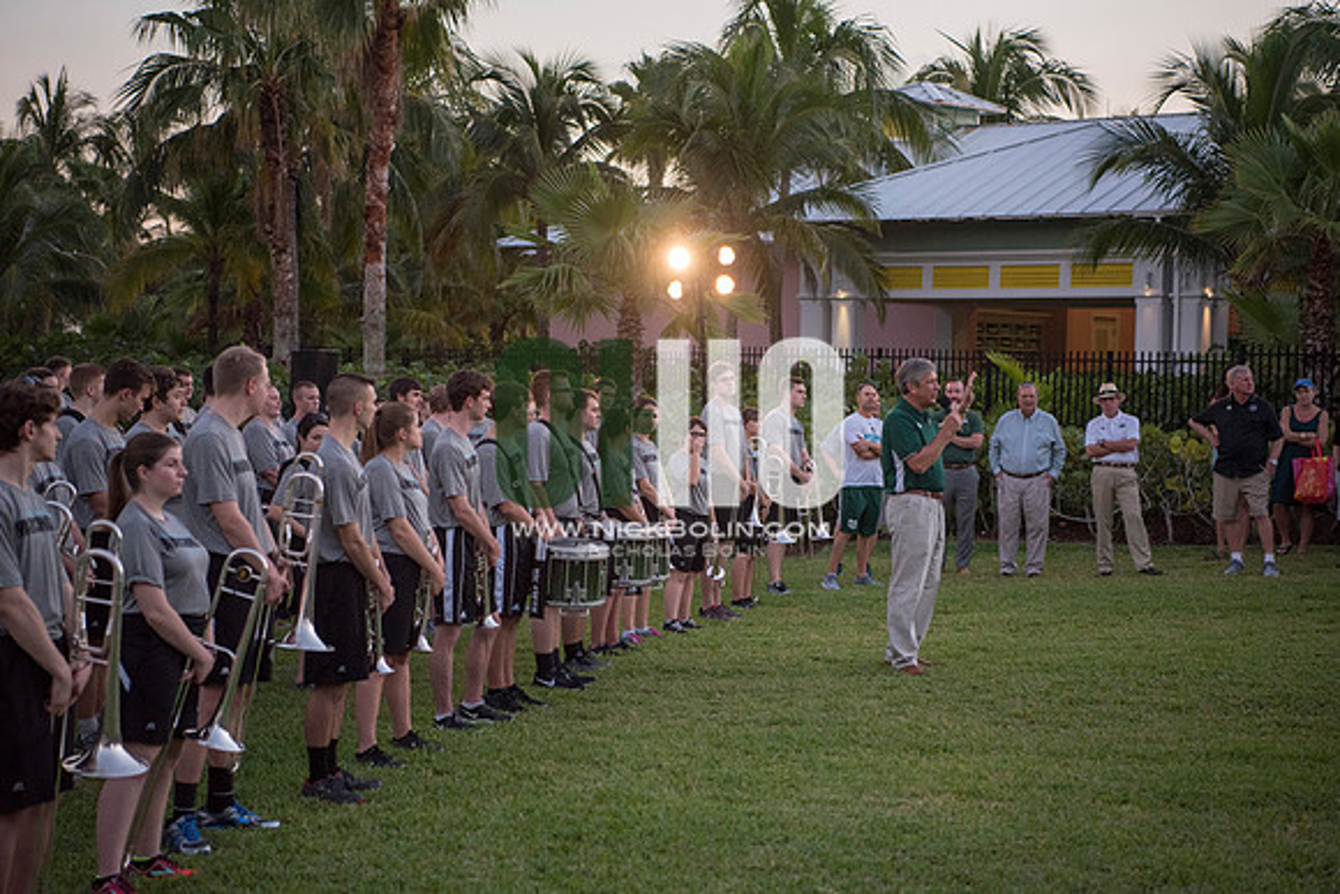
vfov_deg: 19.5
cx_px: 670
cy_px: 447
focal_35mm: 70
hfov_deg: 28.8
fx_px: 2606
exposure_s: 1/1000
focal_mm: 70
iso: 2000
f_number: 3.2
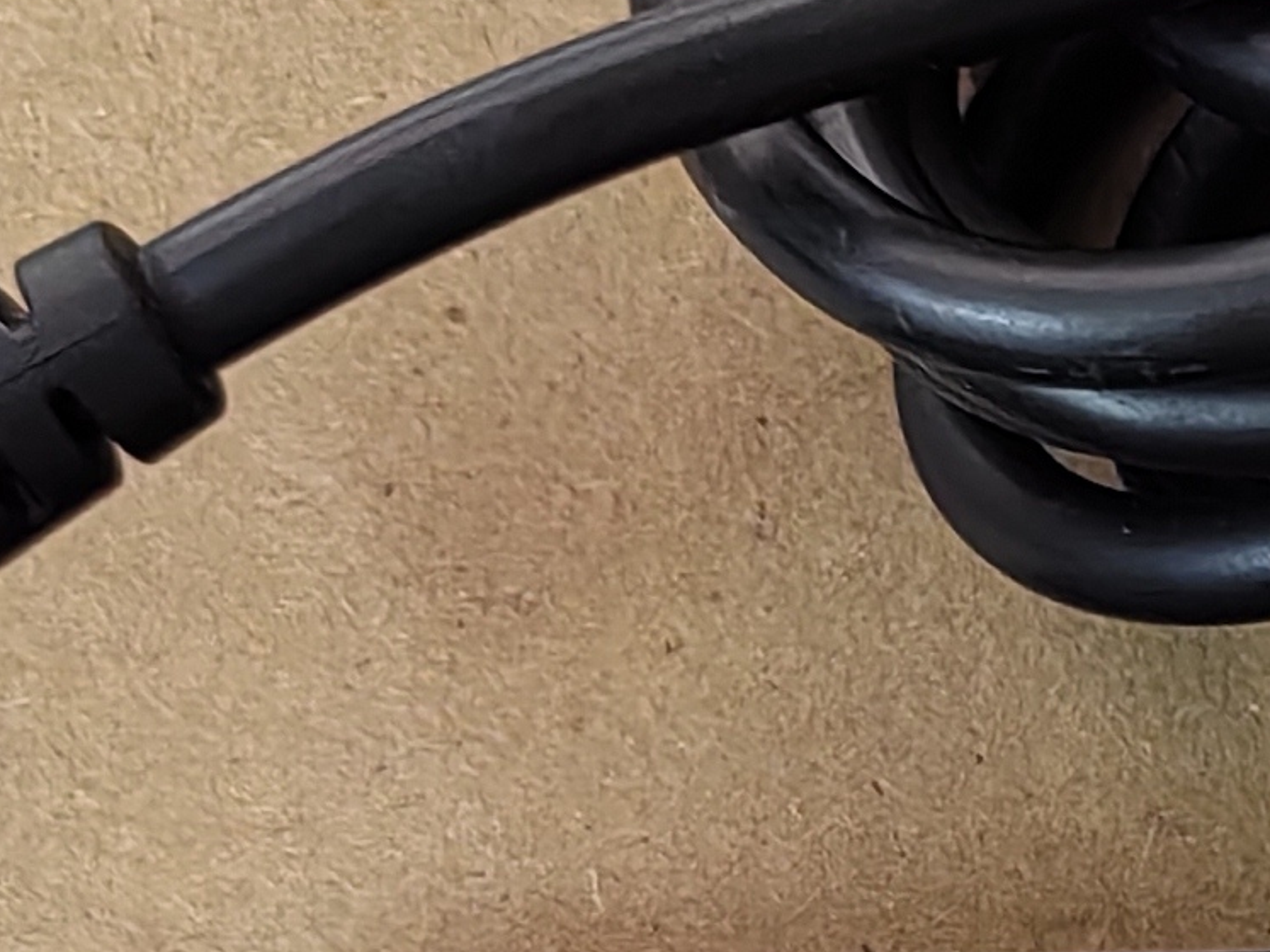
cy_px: 1474
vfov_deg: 9.7
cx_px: 2088
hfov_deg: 12.5
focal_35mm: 148
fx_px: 5429
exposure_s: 1/33.3
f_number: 1.9
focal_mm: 5.52
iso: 250
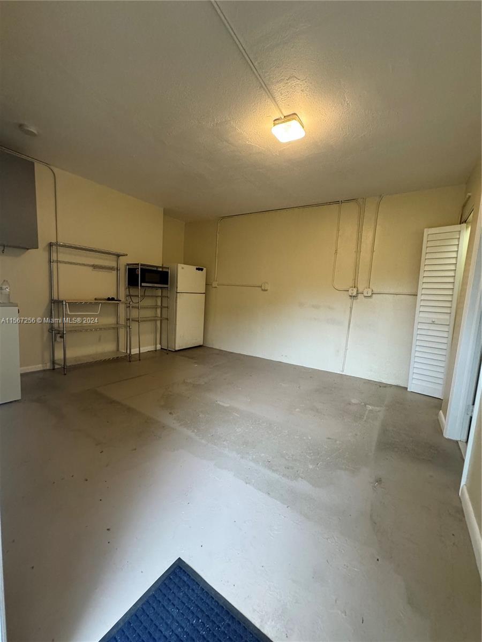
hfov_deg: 85.7
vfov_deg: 102.1
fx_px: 260
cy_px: 321
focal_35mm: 14
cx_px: 241
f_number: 2.2
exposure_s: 1/60
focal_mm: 2.22
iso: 320
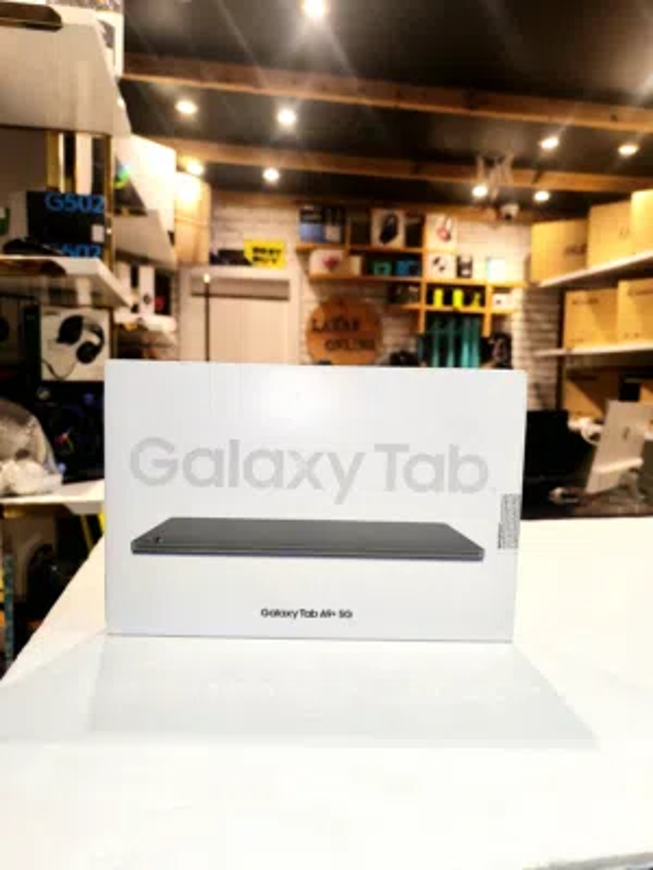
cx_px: 326
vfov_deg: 73.9
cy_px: 435
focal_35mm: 23
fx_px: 578
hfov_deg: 58.9
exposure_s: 1/100
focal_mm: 6.14
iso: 640
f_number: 1.65
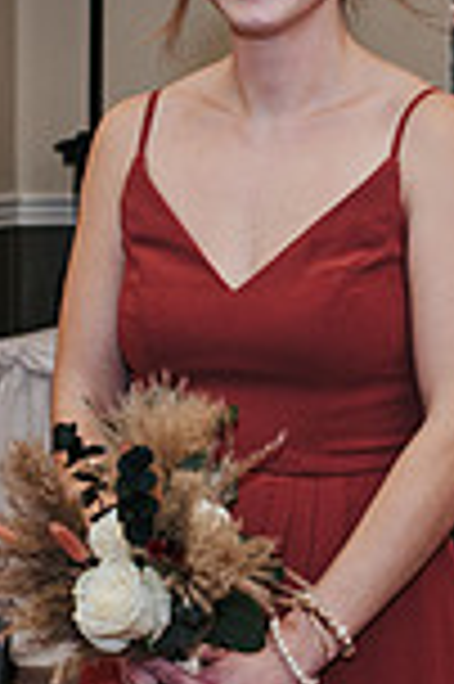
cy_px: 448
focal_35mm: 166
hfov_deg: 8.3
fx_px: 3147
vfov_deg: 12.4
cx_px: 235
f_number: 3.2
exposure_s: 1/200
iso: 800
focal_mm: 35
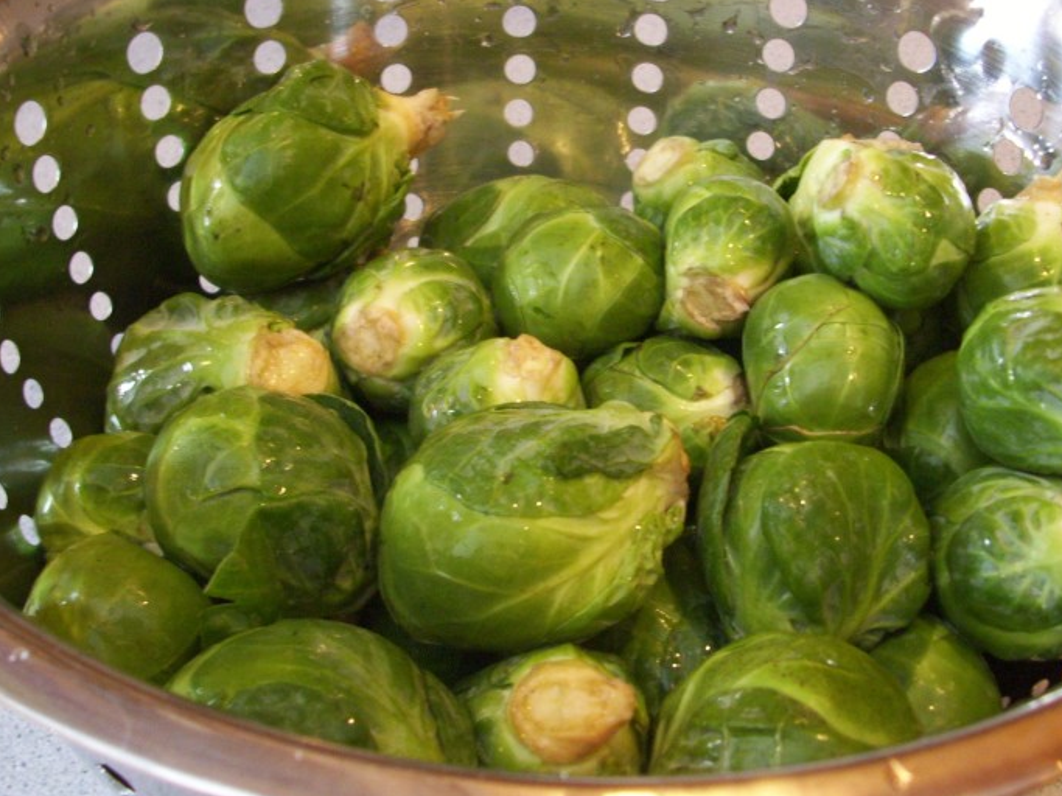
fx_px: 1564
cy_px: 435
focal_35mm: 51
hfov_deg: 37.5
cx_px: 569
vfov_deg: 28.5
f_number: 2.9
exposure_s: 1/13
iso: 160
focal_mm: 5.7
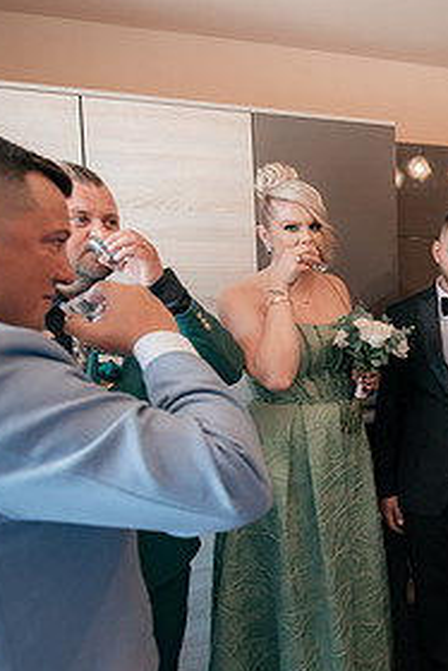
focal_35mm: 33
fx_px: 615
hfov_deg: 33.8
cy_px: 366
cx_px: 512
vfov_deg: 57.1
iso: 1600
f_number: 2.8
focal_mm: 15
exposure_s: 1/320
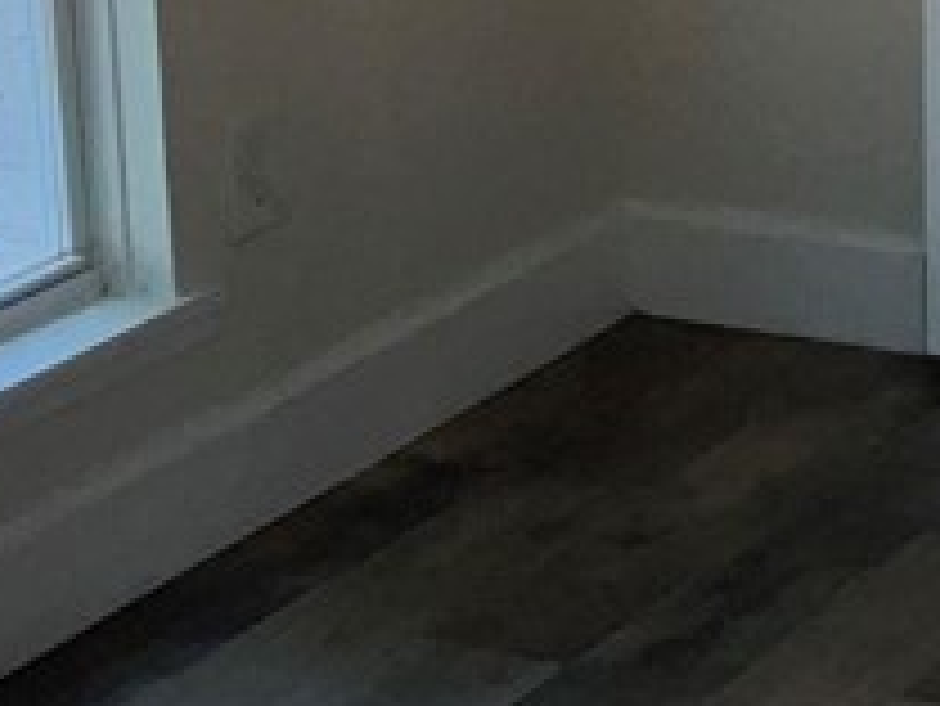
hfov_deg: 13.1
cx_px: 1444
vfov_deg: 10.3
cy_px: -76
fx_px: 3858
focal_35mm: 142
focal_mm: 3
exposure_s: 1/242
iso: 16
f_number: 1.8
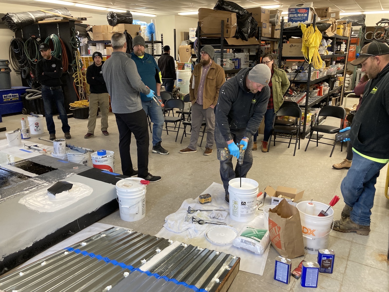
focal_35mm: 28
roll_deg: +0.0
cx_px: 194
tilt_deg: -16.6
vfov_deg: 49.7
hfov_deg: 63.4
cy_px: 146
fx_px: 315
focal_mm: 3.99
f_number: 1.8
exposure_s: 1/60
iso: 160
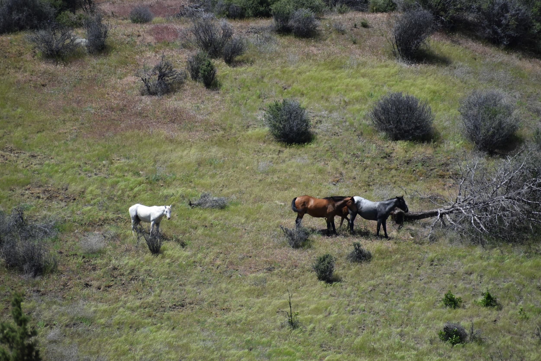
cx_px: 270
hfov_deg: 4.6
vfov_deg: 3.1
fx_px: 6765
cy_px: 180
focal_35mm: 450
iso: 220
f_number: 6.3
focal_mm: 300
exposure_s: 1/1000
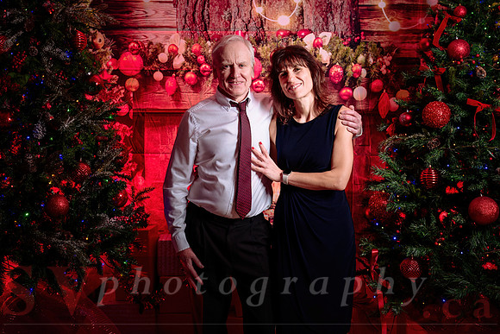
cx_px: 232
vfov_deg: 31.3
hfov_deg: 45.7
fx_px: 593
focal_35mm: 43
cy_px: 135
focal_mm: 33
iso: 500
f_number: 4
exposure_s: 1/125
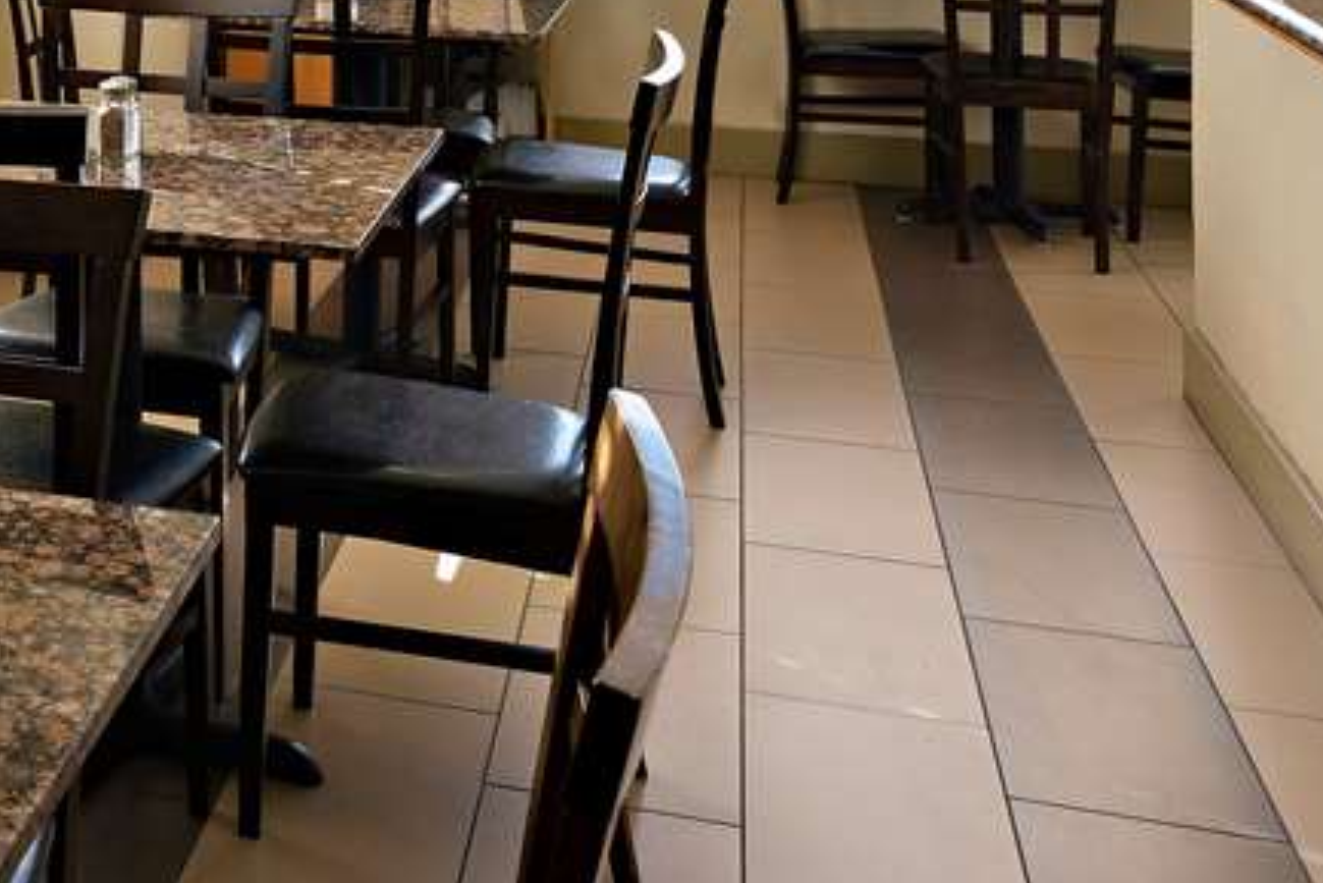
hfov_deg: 32.5
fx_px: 1912
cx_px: -209
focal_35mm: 52
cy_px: -122
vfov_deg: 24.1
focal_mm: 22
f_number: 8
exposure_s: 1/25
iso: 200
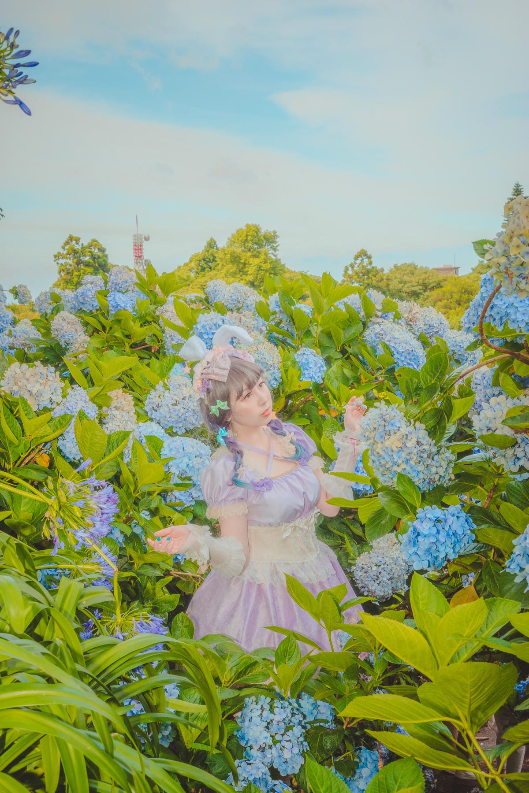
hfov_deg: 27.5
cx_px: 264
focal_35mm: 49
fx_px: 1080
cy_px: 396
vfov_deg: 40.3
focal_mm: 49
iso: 320
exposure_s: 1/200
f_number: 14
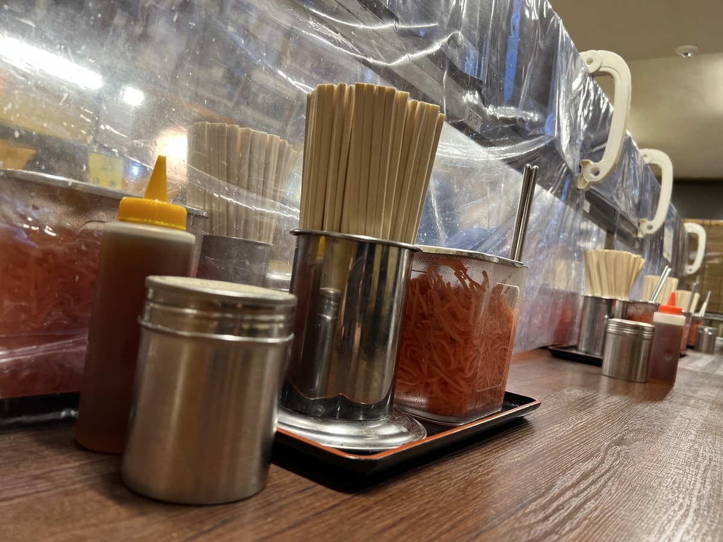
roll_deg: -8.0
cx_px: 362
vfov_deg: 53.1
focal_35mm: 26
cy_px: 271
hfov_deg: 67.3
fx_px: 543
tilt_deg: +0.1
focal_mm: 5.7
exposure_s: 1/60
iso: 250
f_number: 1.5
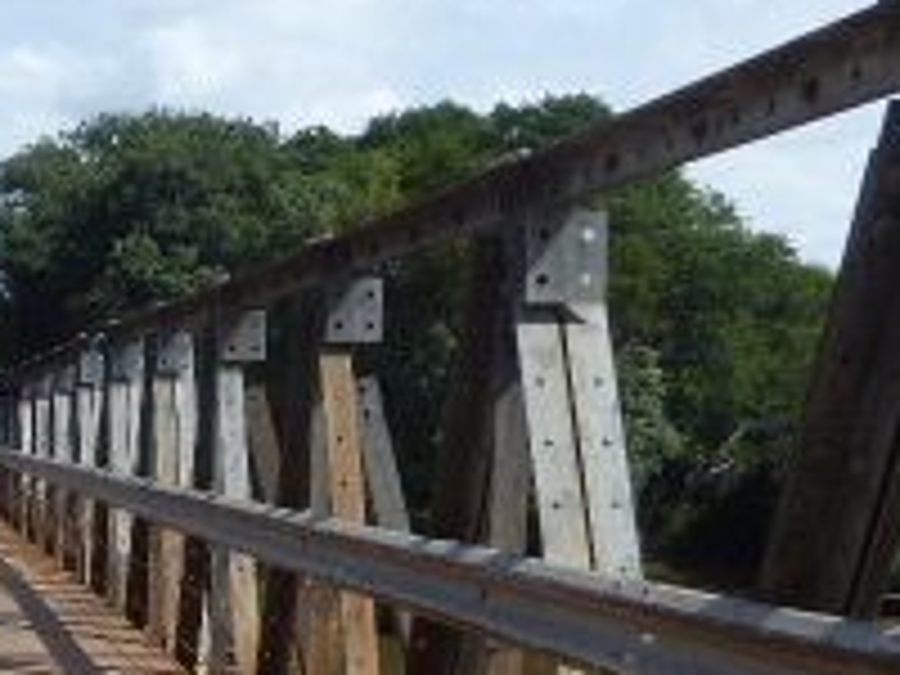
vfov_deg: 17.9
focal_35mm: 80
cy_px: 688
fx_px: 2080
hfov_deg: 23.1
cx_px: -58
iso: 80
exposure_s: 1/1000
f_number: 3.3
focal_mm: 4.3
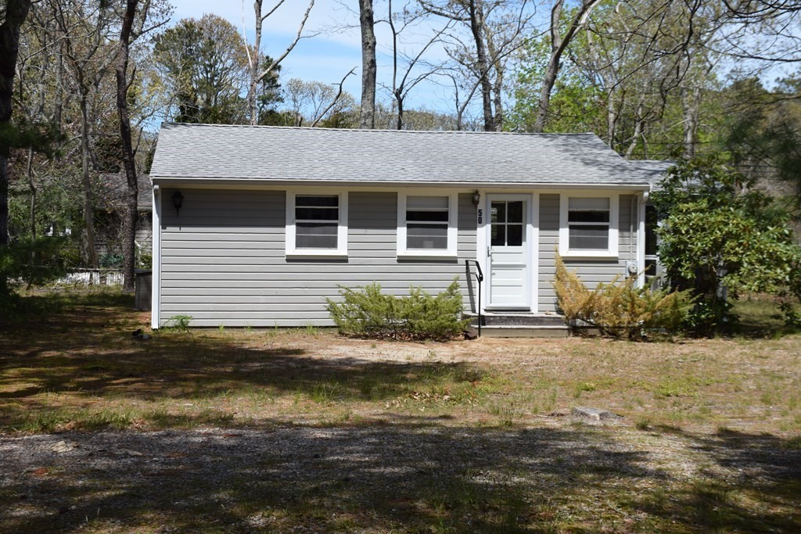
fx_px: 1335
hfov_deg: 33.4
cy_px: 267
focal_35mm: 60
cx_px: 400
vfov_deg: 22.6
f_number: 9
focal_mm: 40
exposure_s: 1/320
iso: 200
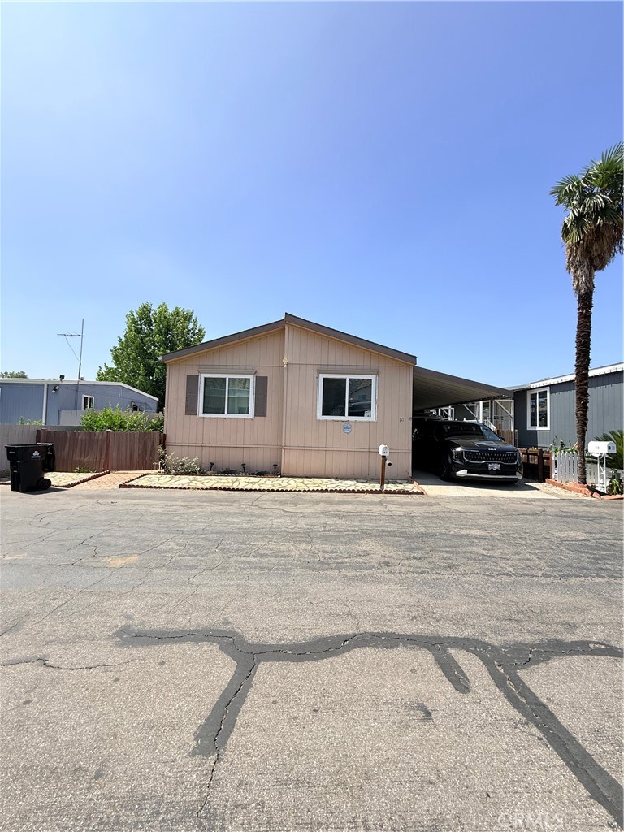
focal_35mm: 14
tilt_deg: +2.7
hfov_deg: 85.7
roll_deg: -0.8
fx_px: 336
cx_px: 312
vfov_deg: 102.1
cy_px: 416
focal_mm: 2.22
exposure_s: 1/942
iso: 50
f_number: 2.2
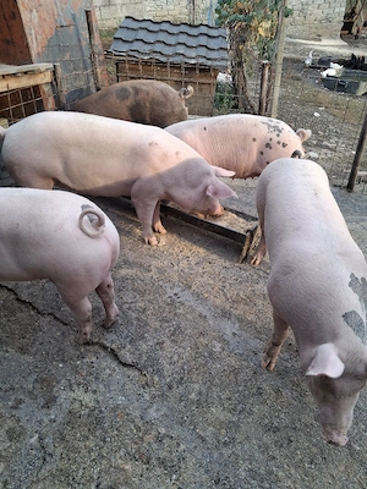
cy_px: 244
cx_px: 184
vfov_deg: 65.3
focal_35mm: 27
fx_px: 382
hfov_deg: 51.4
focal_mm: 4
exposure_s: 1/100
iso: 125
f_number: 1.8
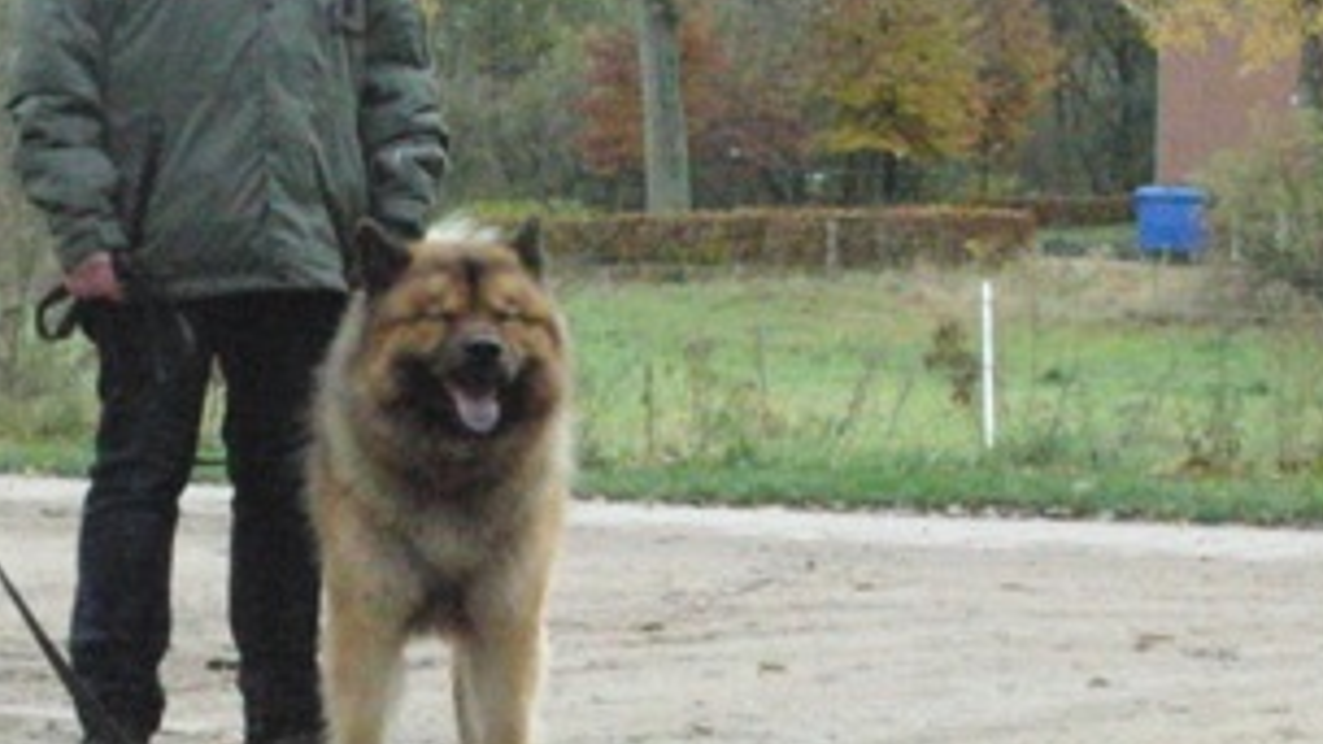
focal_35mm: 129
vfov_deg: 9.3
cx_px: 461
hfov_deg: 16.6
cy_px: 774
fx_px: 4525
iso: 1600
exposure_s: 1/200
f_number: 9.5
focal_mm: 10.41
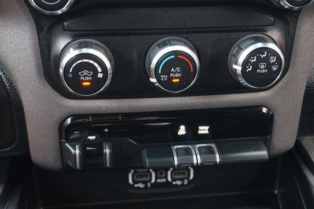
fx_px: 418
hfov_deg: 41.1
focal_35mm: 48
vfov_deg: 28.0
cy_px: 104
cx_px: 157
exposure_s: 1/60
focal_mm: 32
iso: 2500
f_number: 5
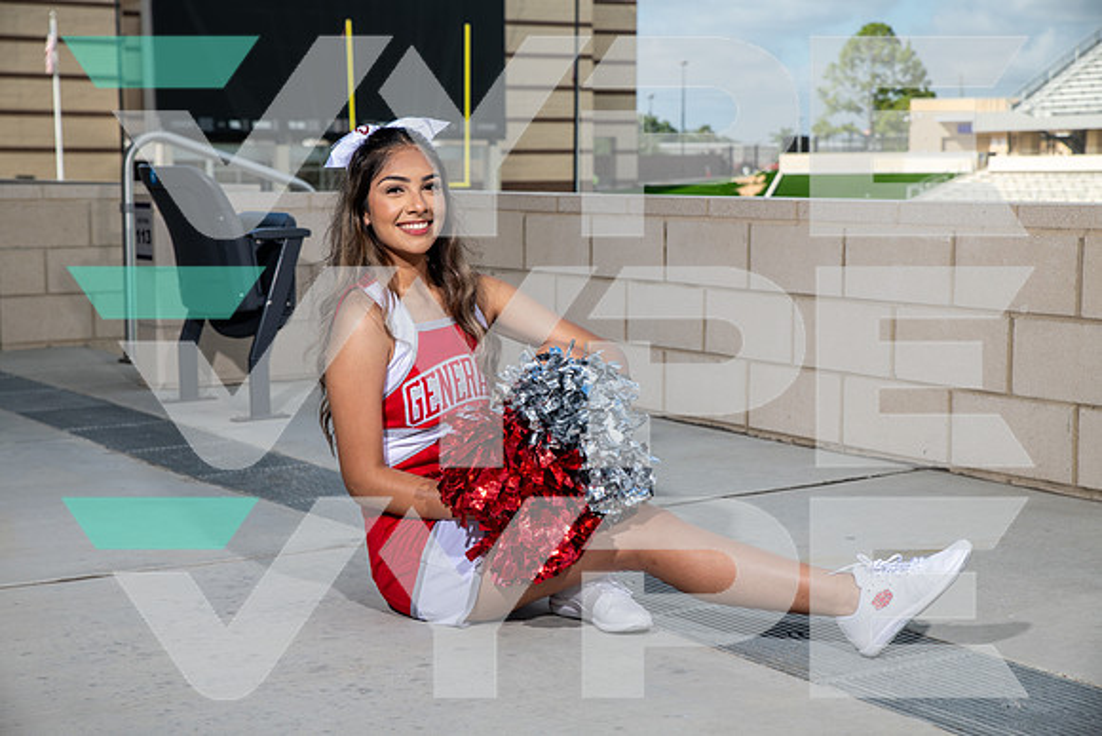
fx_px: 1990
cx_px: 551
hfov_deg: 31.0
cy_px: 368
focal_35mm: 65
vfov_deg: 20.9
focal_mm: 65
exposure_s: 1/320
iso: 100
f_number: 7.1
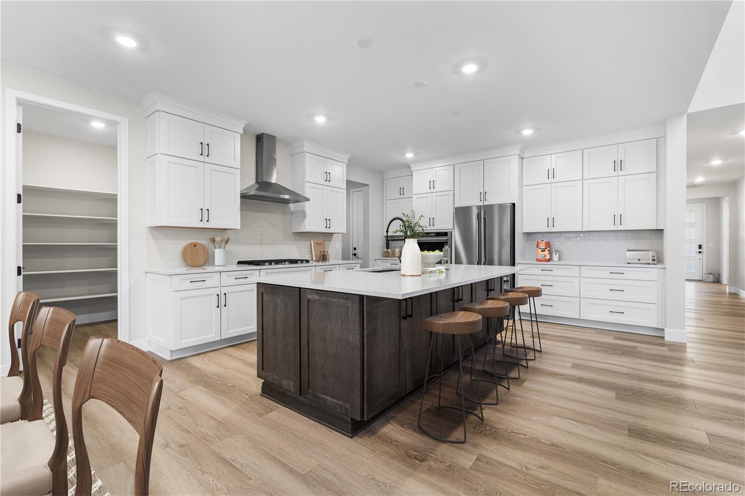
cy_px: 248
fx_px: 341
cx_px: 372
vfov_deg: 72.0
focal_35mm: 16
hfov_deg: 95.0
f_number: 8
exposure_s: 1/4
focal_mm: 16.5
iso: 500
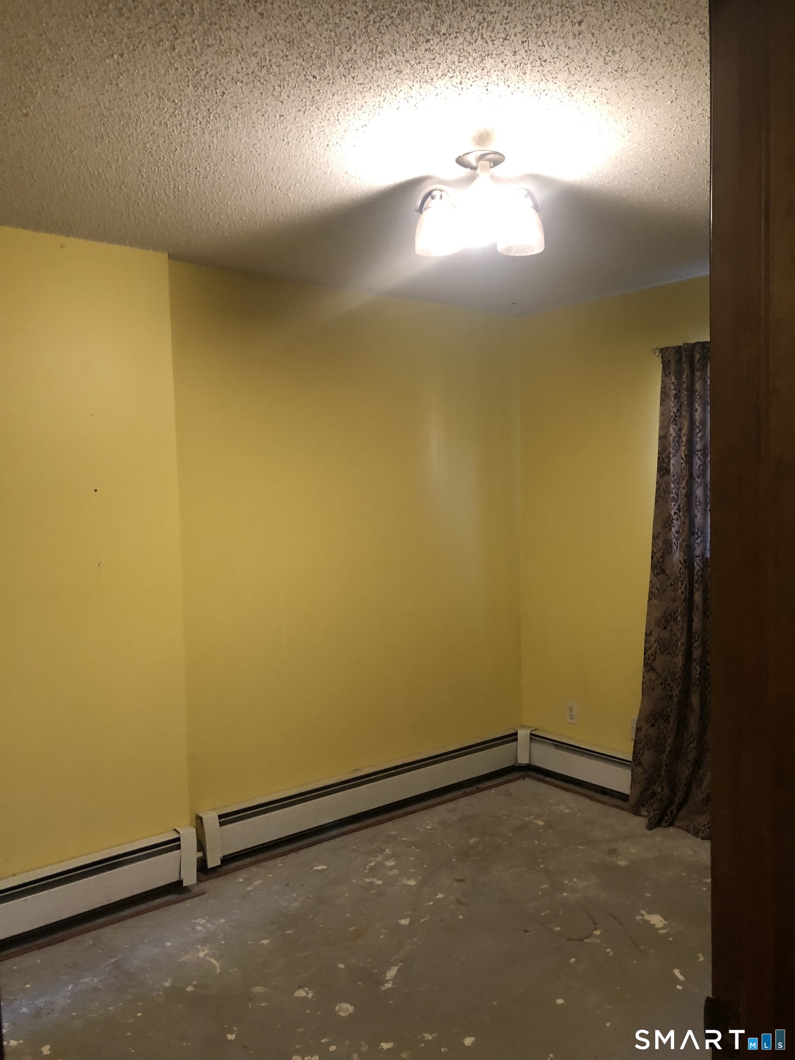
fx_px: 857
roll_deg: +1.2
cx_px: 398
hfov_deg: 49.7
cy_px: 530
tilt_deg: -1.4
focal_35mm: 28
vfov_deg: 63.4
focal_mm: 3.99
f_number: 1.8
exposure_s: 1/12
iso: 100
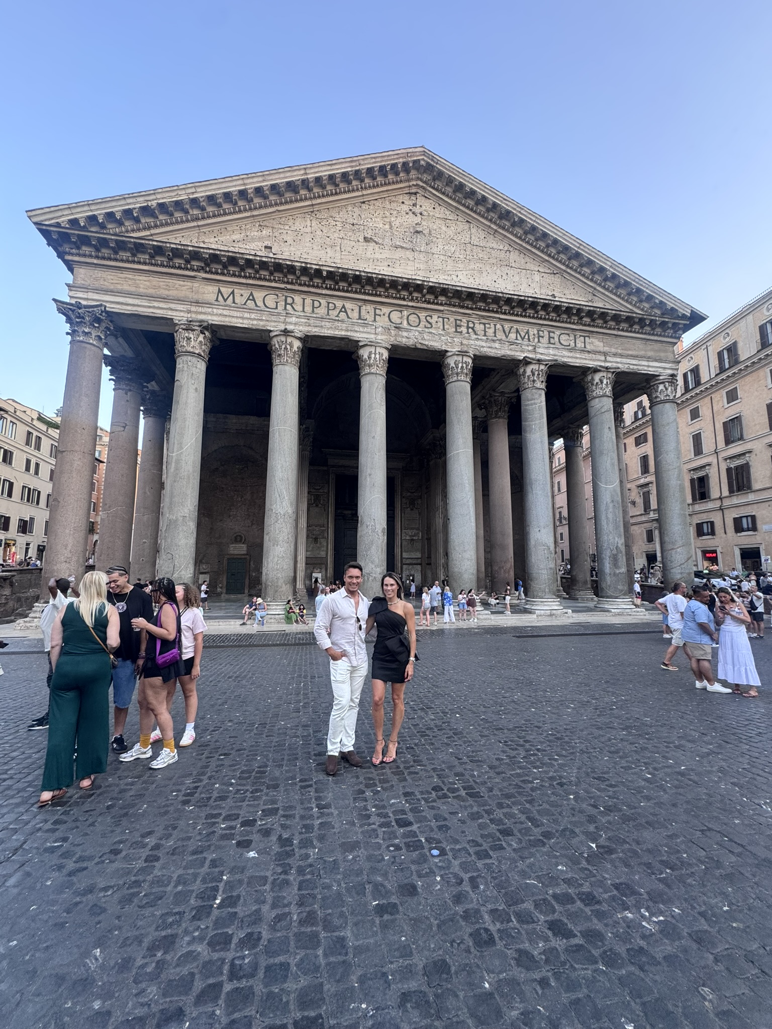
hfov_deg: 85.7
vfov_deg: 102.1
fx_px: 416
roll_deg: +0.8
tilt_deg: +8.3
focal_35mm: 14
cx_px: 386
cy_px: 514
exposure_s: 1/99
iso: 160
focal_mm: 2.22
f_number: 2.2
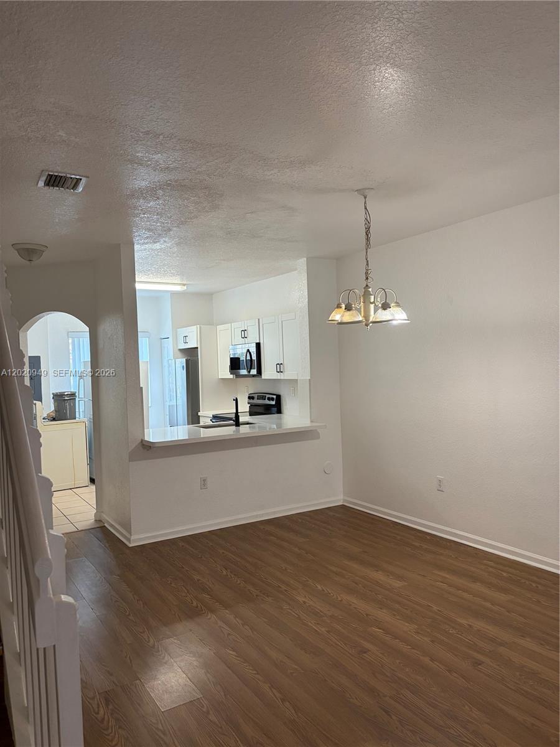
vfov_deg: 67.3
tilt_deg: +0.5
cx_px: 280
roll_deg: +1.6
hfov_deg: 53.1
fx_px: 561
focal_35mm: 26
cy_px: 374
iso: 125
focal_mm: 5.96
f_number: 1.6
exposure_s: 1/60
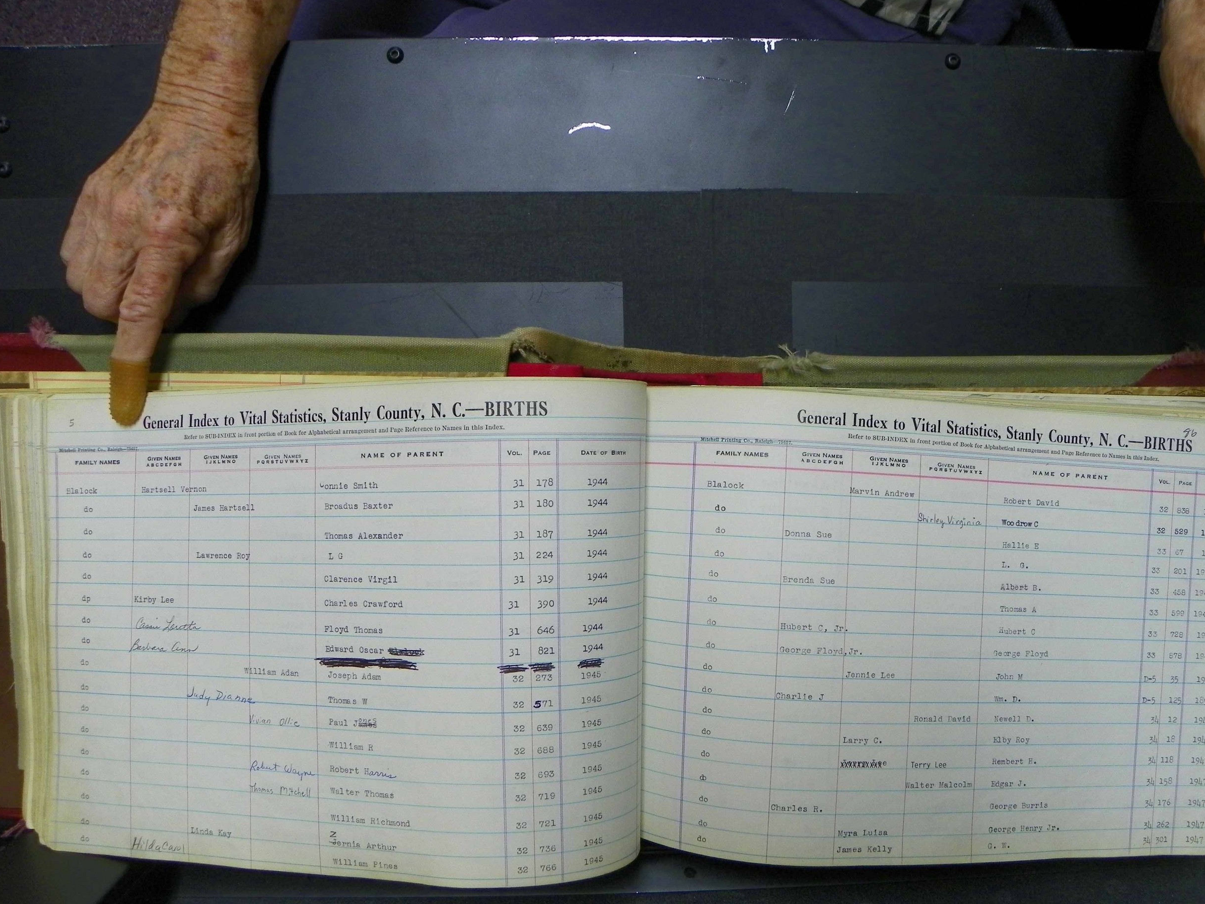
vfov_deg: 46.8
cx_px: 682
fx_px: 1044
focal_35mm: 30
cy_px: 488
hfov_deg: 59.8
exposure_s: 1/30
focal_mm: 4.6
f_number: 2.8
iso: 100
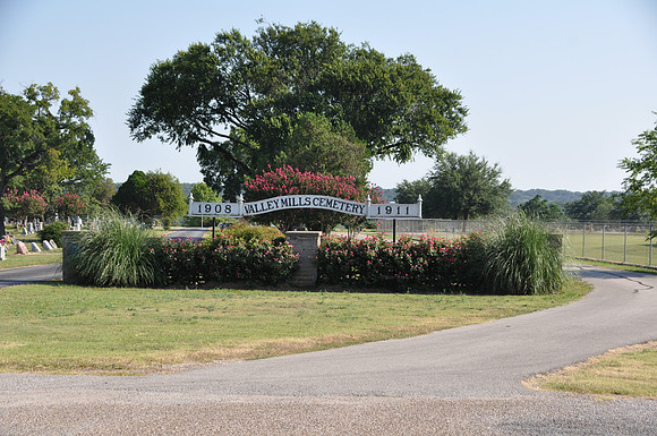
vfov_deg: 18.1
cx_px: 328
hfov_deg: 27.0
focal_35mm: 75
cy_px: 218
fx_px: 1367
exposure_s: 1/250
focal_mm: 50
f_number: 8
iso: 200
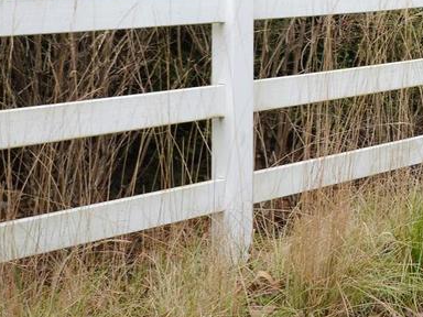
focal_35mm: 108
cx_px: 676
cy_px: -66
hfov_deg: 16.3
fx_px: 1320
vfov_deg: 13.3
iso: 200
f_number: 6.3
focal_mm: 20
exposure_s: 1/160
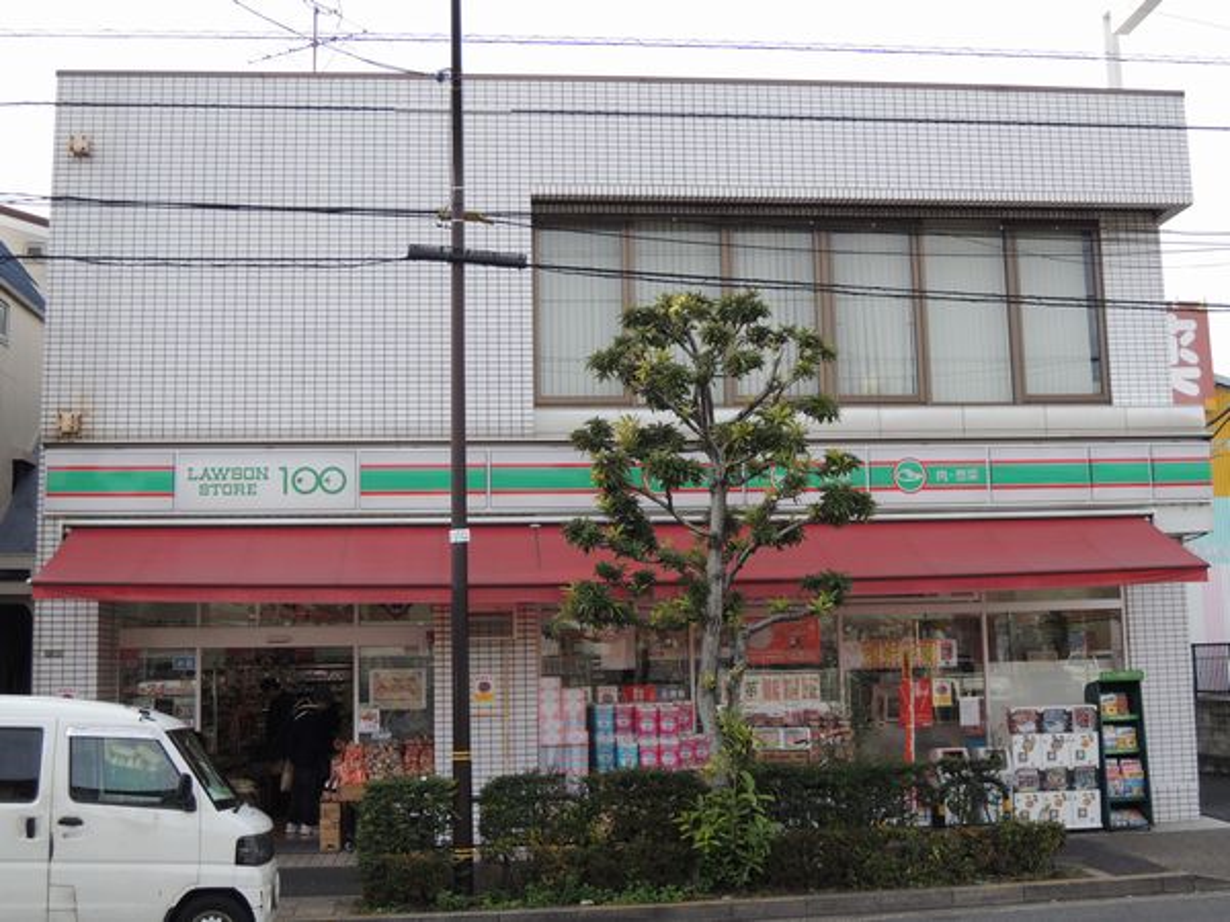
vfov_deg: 32.2
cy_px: 461
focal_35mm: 45
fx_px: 1599
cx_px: 615
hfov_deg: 42.1
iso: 100
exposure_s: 1/400
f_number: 3.5
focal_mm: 8.1
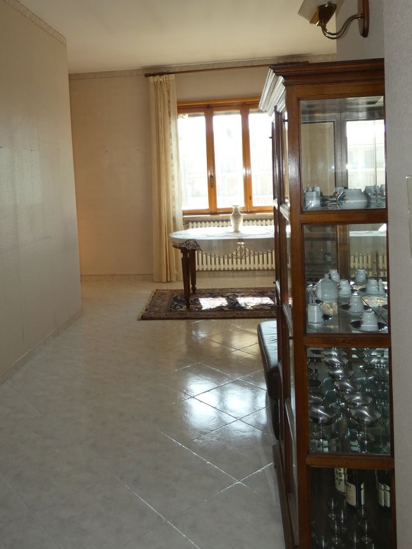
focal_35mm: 31
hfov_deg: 45.2
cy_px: 197
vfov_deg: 57.4
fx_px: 492
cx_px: 167
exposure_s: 1/80
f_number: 2.8
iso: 80
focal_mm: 3.6
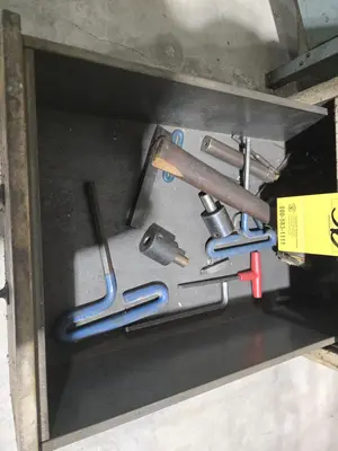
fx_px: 299
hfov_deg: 58.9
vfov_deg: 73.9
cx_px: 169
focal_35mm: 23
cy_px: 226
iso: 800
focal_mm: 5.4
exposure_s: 1/120
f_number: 1.8
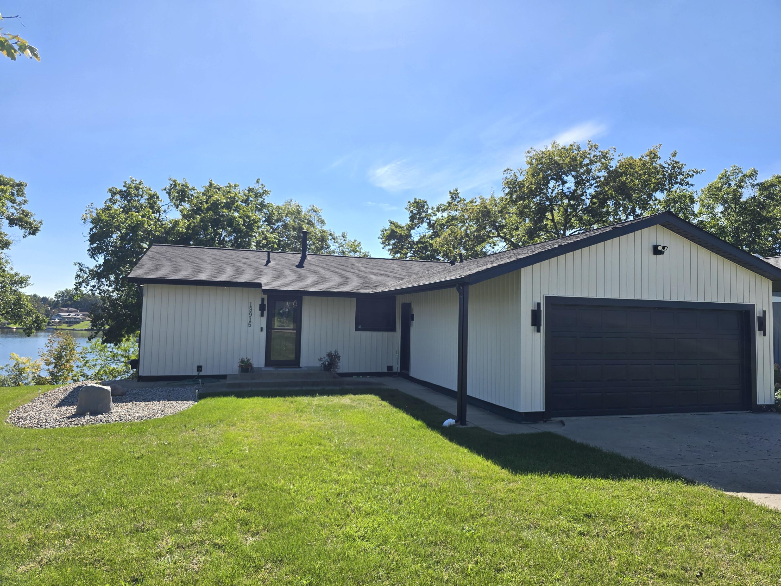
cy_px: 293
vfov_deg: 58.9
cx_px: 390
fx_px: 519
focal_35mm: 23
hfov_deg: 73.9
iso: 12
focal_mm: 6.3
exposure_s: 1/586
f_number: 1.7
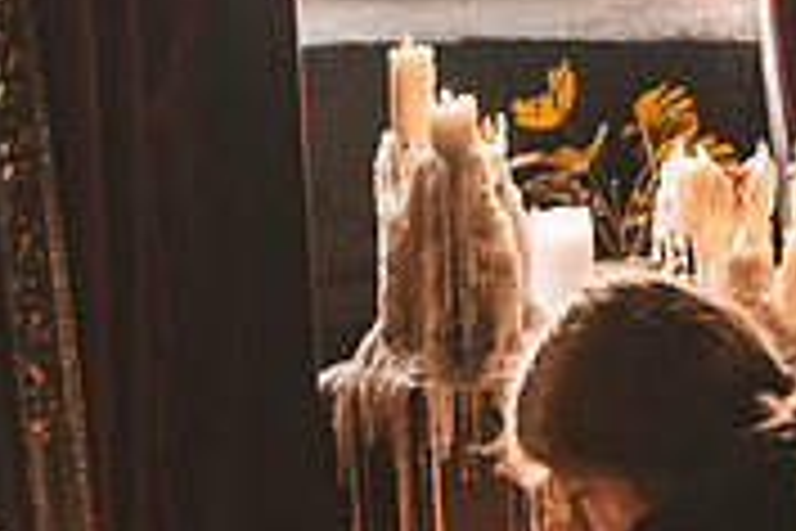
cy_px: 763
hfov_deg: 10.1
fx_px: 4488
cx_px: 346
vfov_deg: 6.7
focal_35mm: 203
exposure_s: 1/125
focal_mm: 62
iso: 800
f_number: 2.8
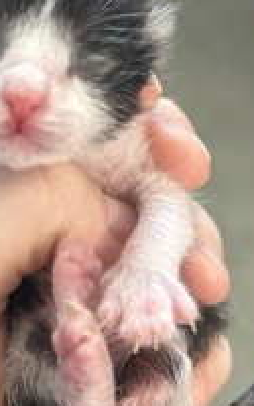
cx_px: 50
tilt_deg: -64.0
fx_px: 642
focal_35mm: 58
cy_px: 209
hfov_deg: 22.1
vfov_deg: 35.1
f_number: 1.5
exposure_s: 1/60
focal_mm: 5.7
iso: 400
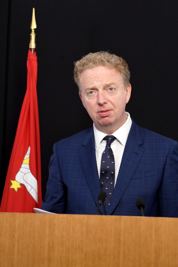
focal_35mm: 153
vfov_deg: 13.4
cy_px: 134
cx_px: 89
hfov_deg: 9.0
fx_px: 1135
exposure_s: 1/80
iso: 2000
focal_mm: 102
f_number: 3.5
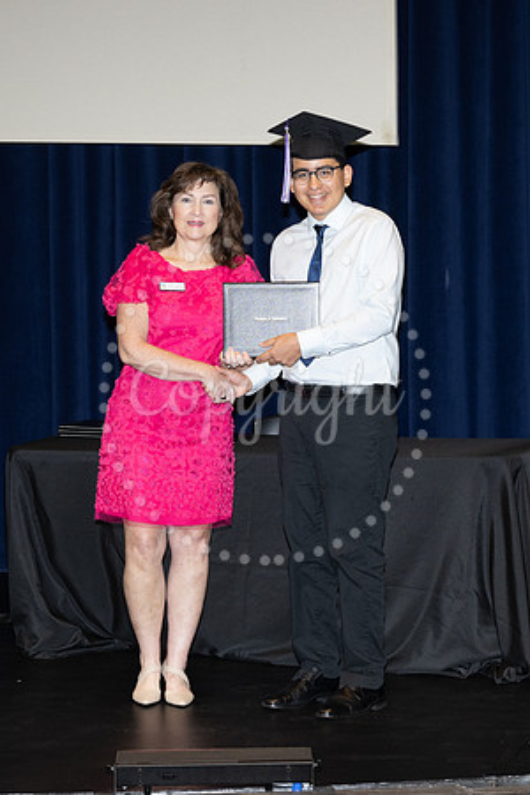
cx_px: 385
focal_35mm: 98
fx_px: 2172
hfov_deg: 13.9
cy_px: 396
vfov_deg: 20.7
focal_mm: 65
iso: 1000
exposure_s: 1/125
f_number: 5
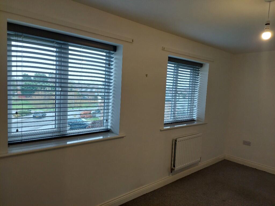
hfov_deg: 69.4
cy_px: 103
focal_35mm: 25
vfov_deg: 54.9
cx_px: 138
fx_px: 199
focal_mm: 5.23
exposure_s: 1/50
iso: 100
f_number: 1.8
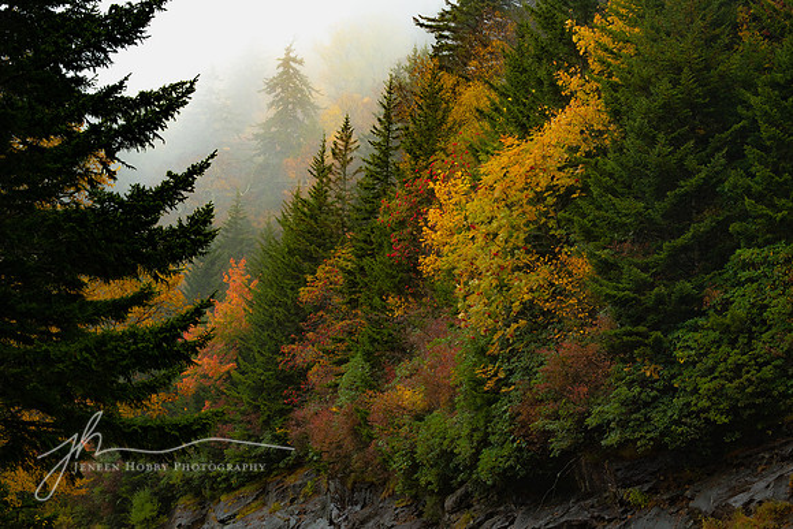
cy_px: 264
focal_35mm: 85
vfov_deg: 16.1
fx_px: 1873
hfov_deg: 23.9
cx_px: 396
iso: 200
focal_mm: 85
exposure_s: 1/100
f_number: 7.1
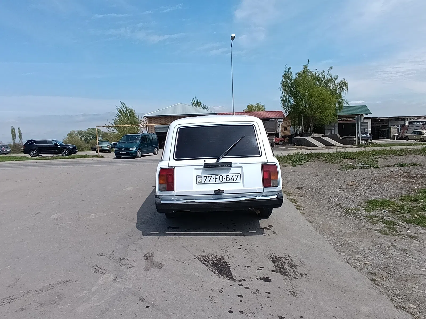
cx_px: 213
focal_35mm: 22
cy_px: 160
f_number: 2.2
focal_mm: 1.65
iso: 50
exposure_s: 1/1321
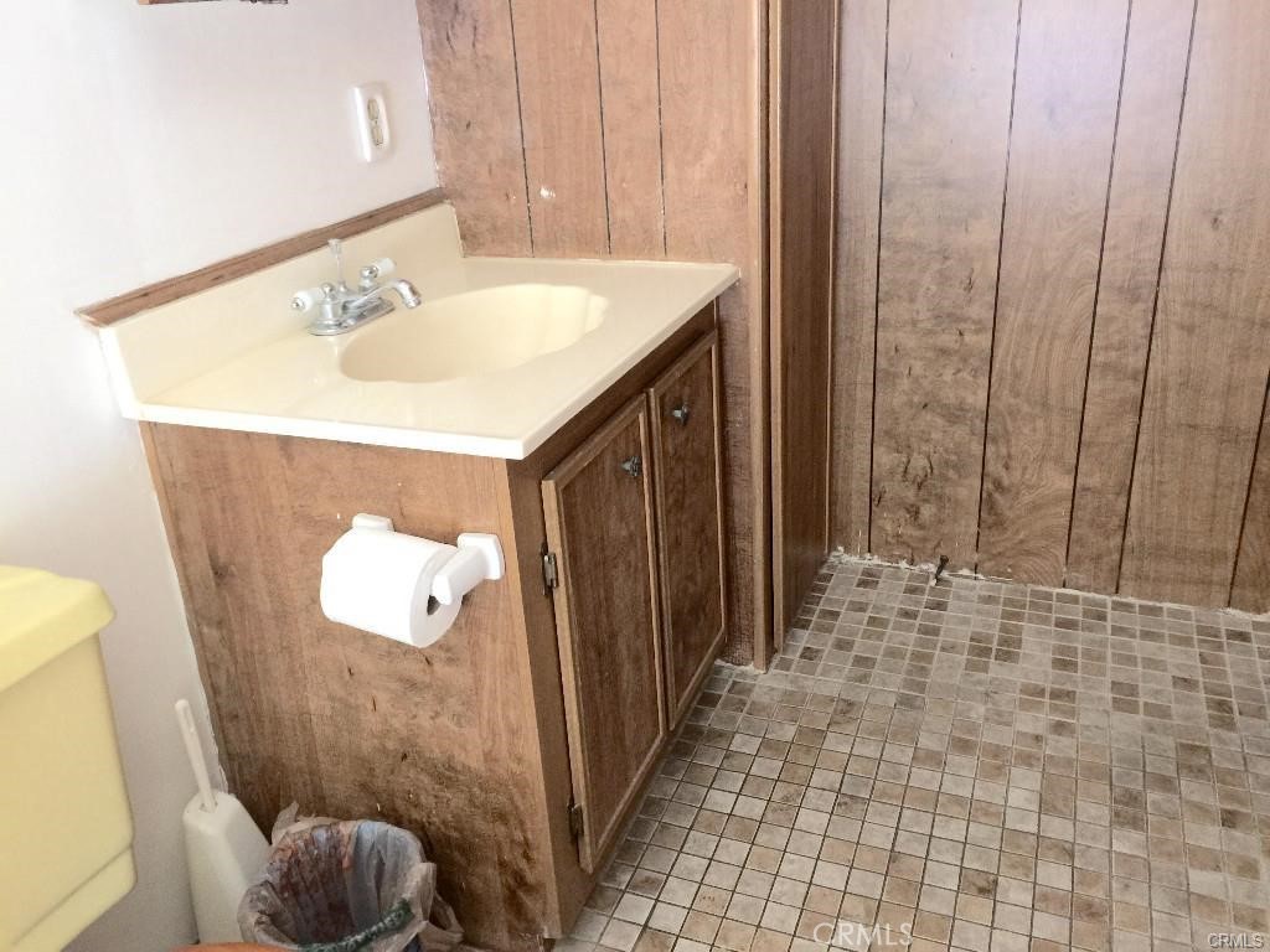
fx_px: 1064
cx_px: 635
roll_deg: +2.2
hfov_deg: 61.7
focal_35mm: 29
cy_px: 476
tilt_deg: -24.2
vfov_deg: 48.2
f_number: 2.2
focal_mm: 4.15
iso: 64
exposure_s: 1/4
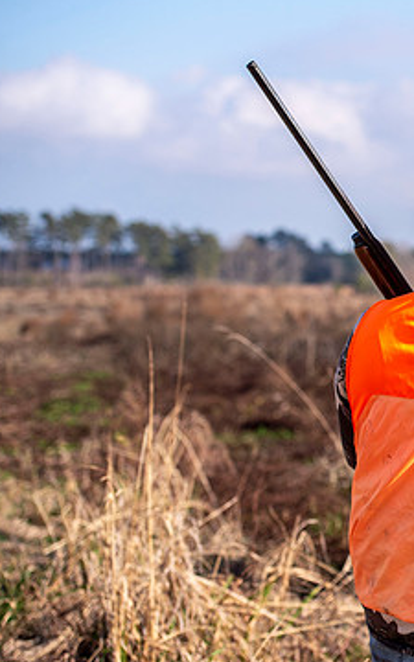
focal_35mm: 115
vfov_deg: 18.1
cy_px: 331
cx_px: 521
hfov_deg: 11.1
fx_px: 2076
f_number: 4
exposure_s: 1/2000
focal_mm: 70
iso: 200
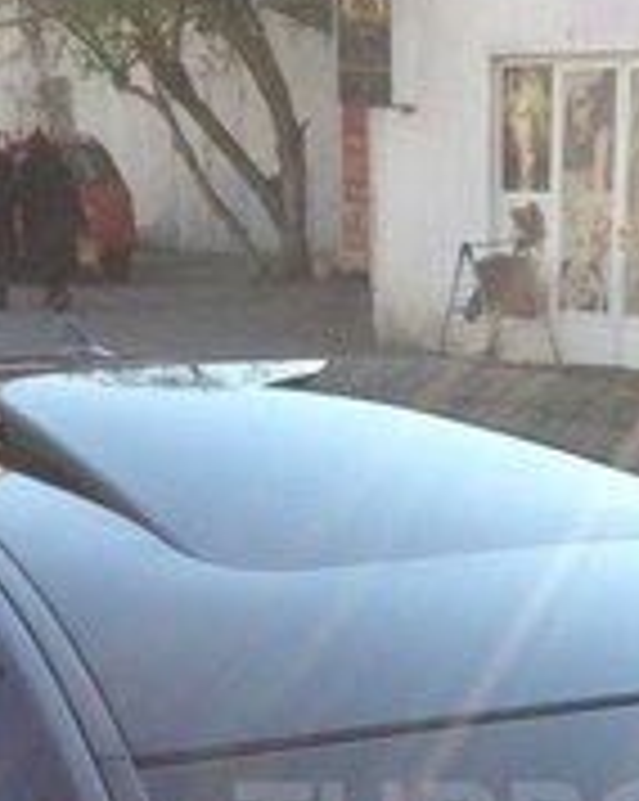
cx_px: 580
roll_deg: -2.2
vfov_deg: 20.5
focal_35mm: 90
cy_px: 832
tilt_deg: -14.1
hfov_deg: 16.8
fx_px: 2131
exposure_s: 1/821
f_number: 2.4
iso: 50
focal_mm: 4.12
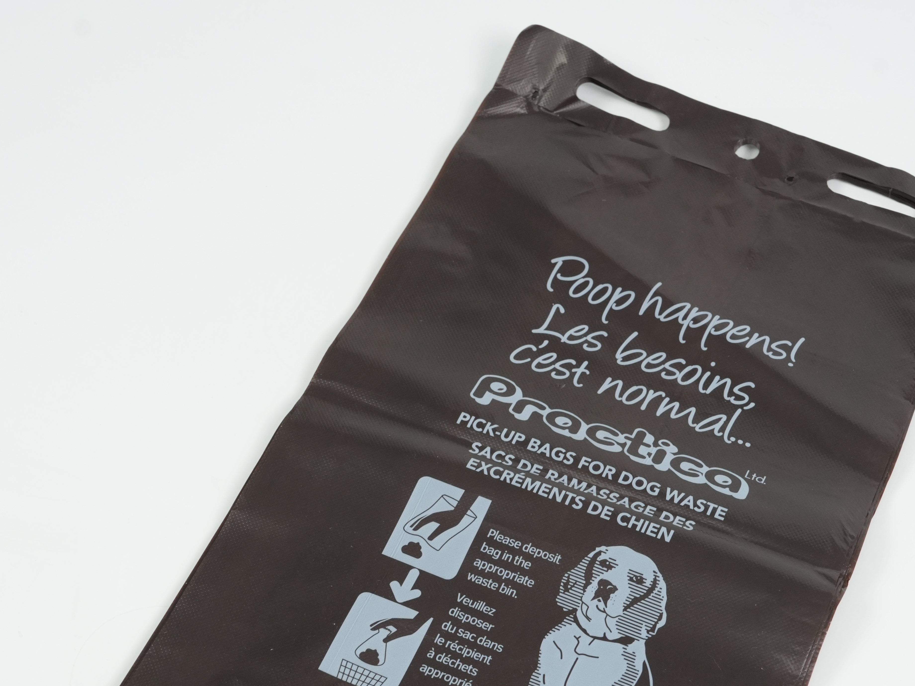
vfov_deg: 22.6
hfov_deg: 30.3
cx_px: 445
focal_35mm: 64
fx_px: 1692
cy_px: 562
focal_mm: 35
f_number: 8
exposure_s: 1/250
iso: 1600
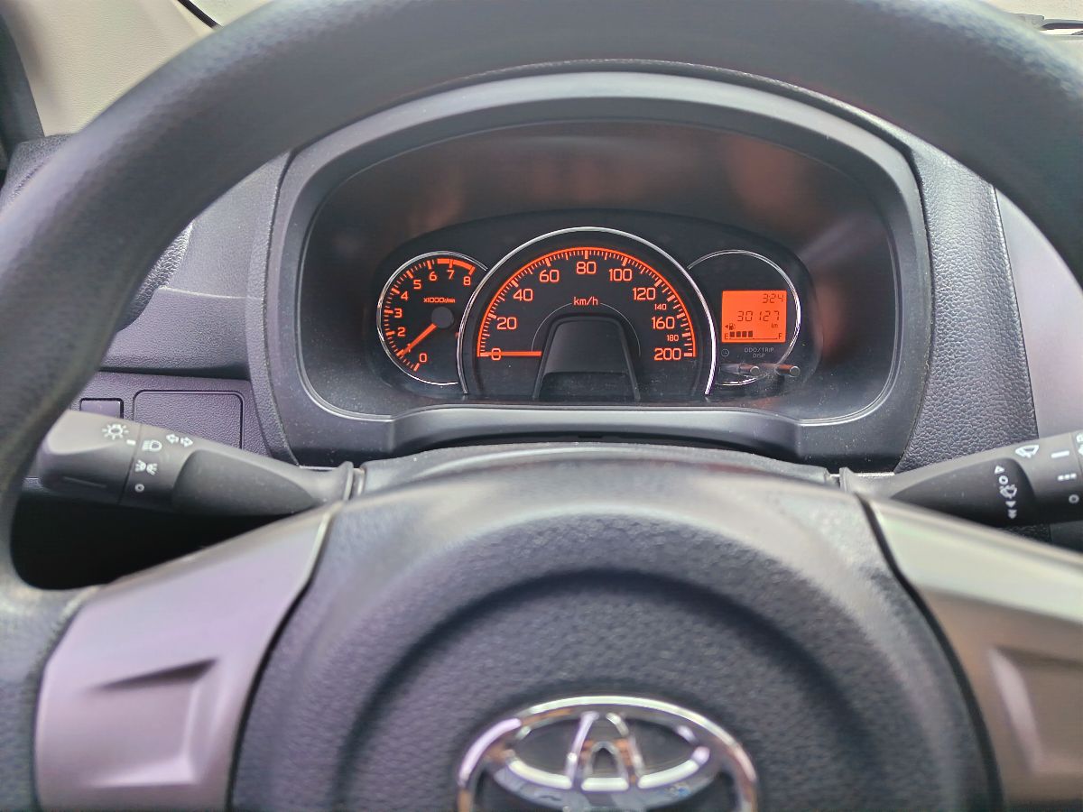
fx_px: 751
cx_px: 542
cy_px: 406
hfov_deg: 71.6
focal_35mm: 24
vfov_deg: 56.8
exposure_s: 1/30
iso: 2145
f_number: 1.75
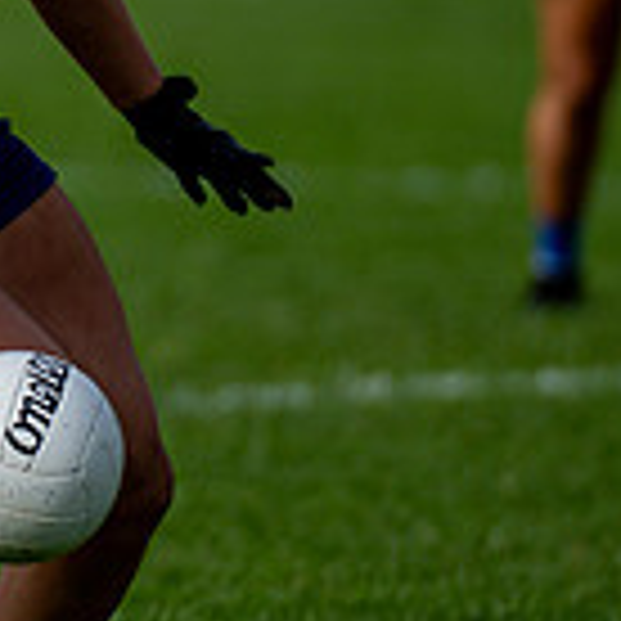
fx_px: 29369
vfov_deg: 1.2
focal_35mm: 1447
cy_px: 207
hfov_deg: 1.2
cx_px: -536
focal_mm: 270
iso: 160
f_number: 2.8
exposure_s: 1/2500
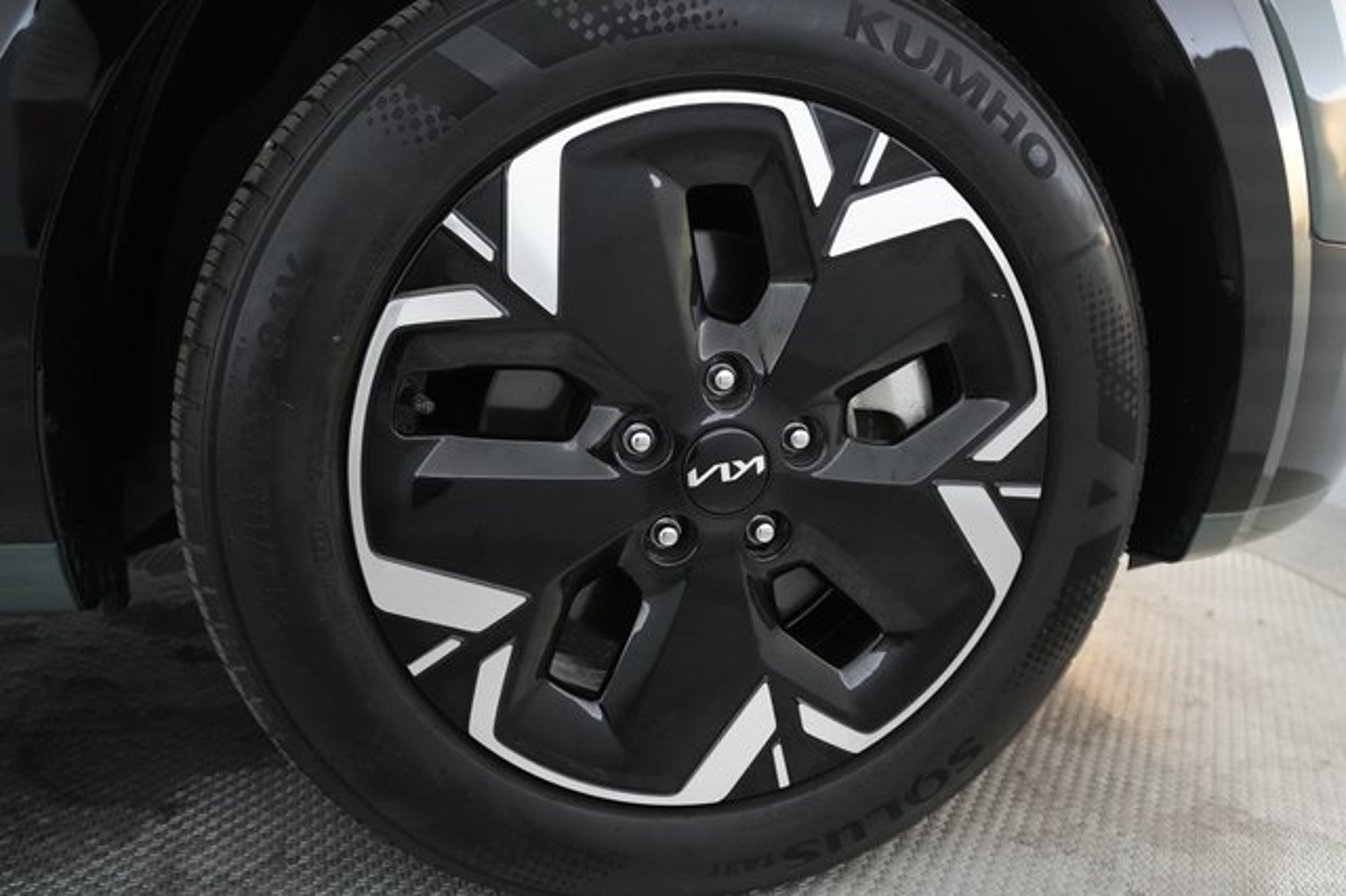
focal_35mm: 28
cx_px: 673
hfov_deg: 65.5
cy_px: 448
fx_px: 1046
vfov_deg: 46.4
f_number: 4.5
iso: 5000
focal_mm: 28
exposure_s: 1/100
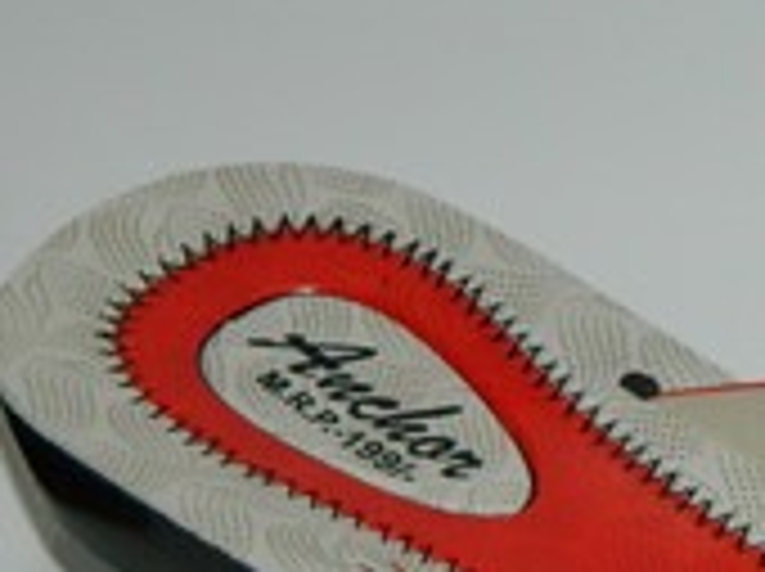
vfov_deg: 7.1
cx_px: 1053
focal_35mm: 206
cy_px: 718
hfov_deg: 9.4
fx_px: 4546
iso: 200
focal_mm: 12.6
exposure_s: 1/50
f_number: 4
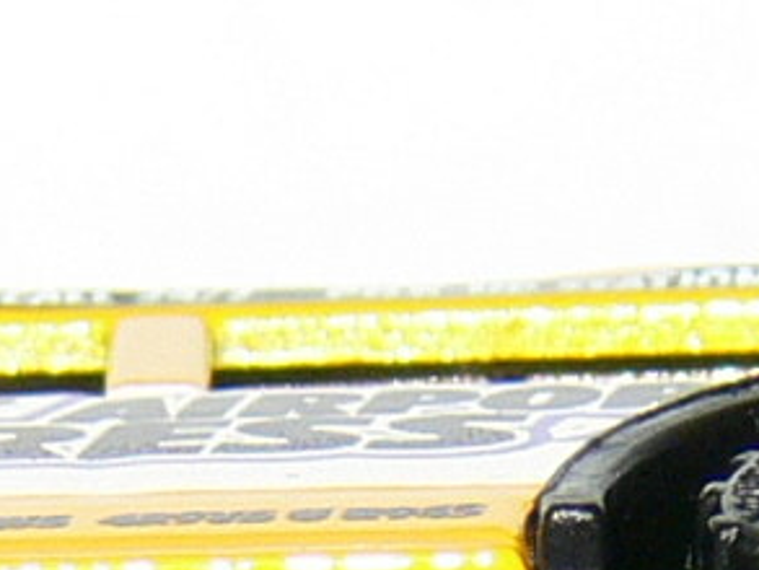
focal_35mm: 901
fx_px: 19764
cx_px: -109
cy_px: 1179
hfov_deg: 2.2
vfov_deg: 1.6
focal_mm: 21.9
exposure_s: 1/30
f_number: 4
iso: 100
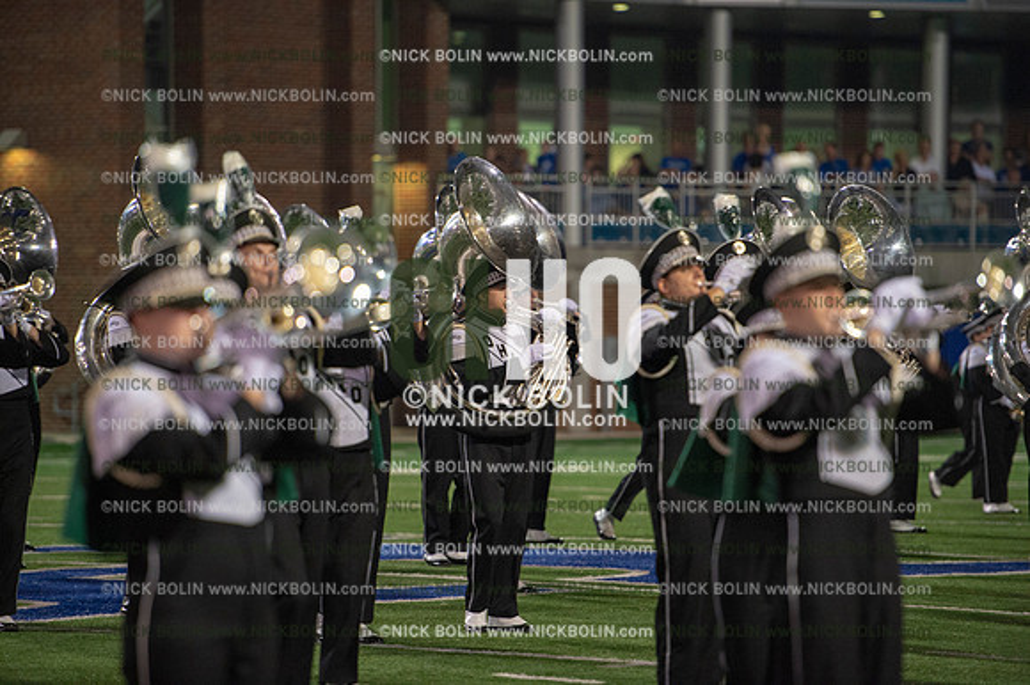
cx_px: 515
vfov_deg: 7.0
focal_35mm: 195
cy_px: 342
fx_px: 5576
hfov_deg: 10.6
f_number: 2.8
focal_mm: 195
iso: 4000
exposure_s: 1/500
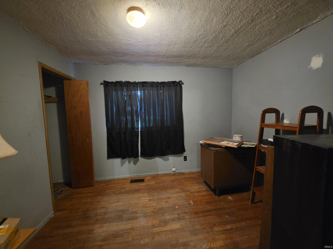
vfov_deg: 89.9
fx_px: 125
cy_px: 124
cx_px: 166
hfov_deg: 106.2
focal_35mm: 13
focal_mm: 2.2
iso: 1000
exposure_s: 1/24
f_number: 1.9
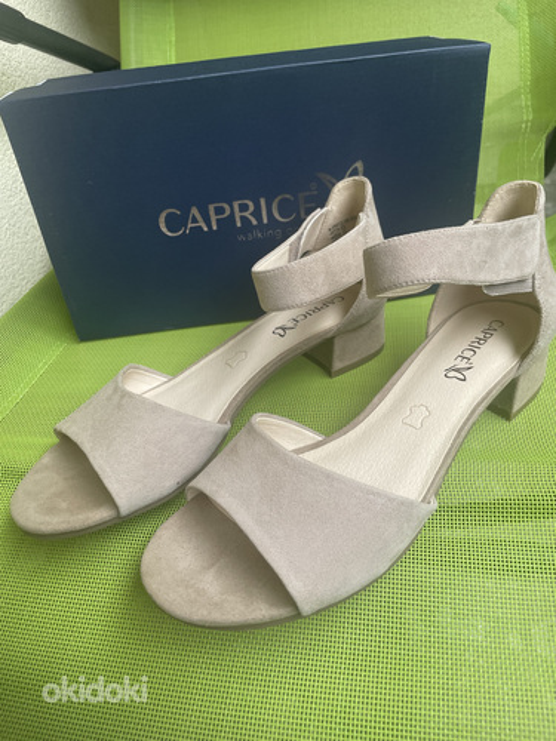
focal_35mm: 26
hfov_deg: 53.1
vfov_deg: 67.3
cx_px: 278
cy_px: 370
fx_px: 557
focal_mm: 4.2
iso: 100
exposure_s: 1/121
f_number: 1.6
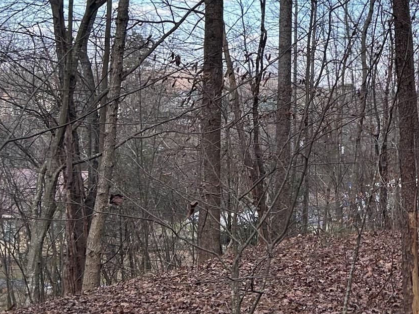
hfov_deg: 27.1
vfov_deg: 22.4
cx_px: 486
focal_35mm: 64
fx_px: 775
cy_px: 29
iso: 50
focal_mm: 5.7
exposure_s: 1/1531
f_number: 1.5
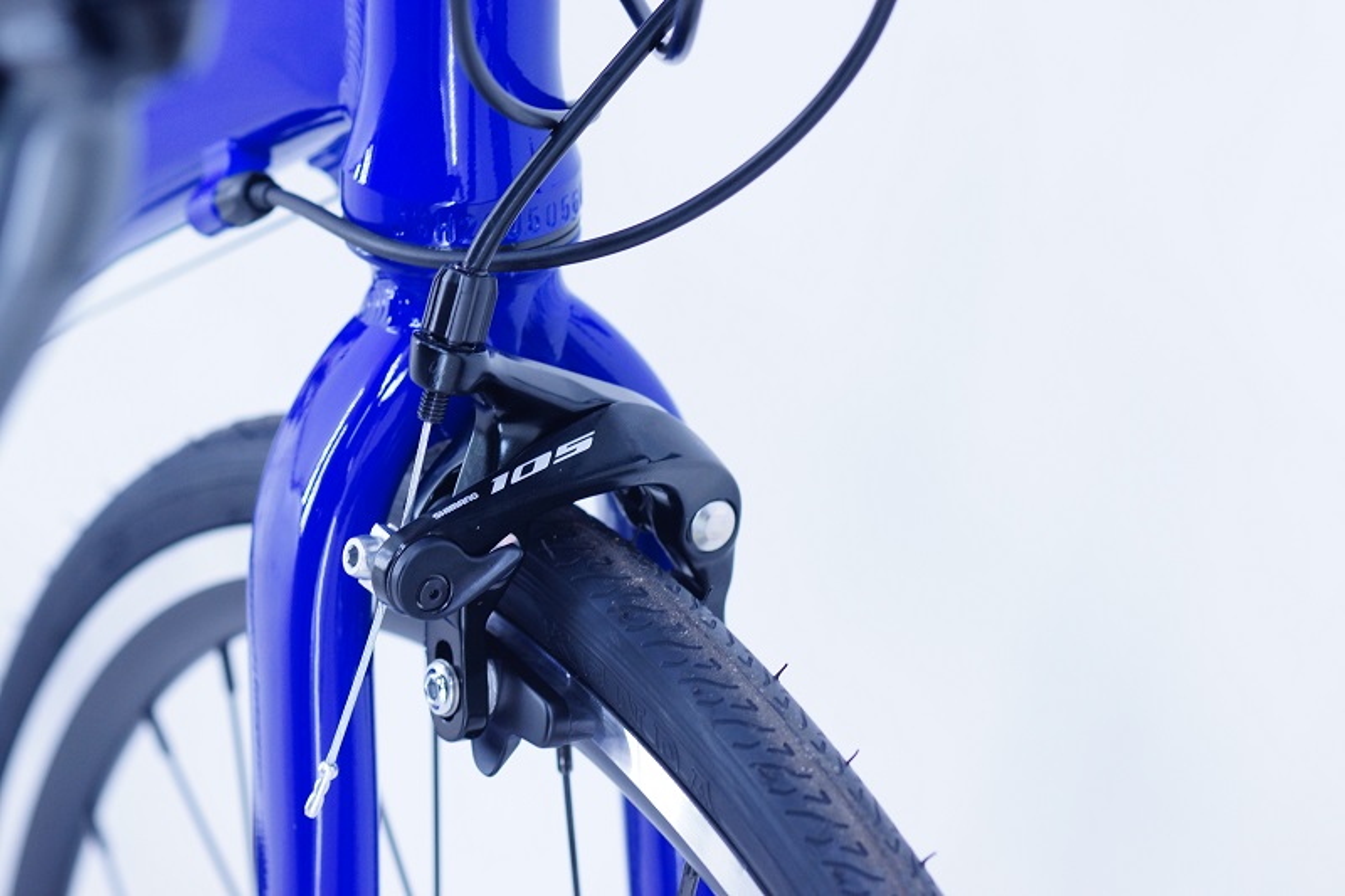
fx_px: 4762
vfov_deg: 10.7
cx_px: 672
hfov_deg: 16.1
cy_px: 448
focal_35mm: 128
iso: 400
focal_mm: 85
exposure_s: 1/50
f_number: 4.5
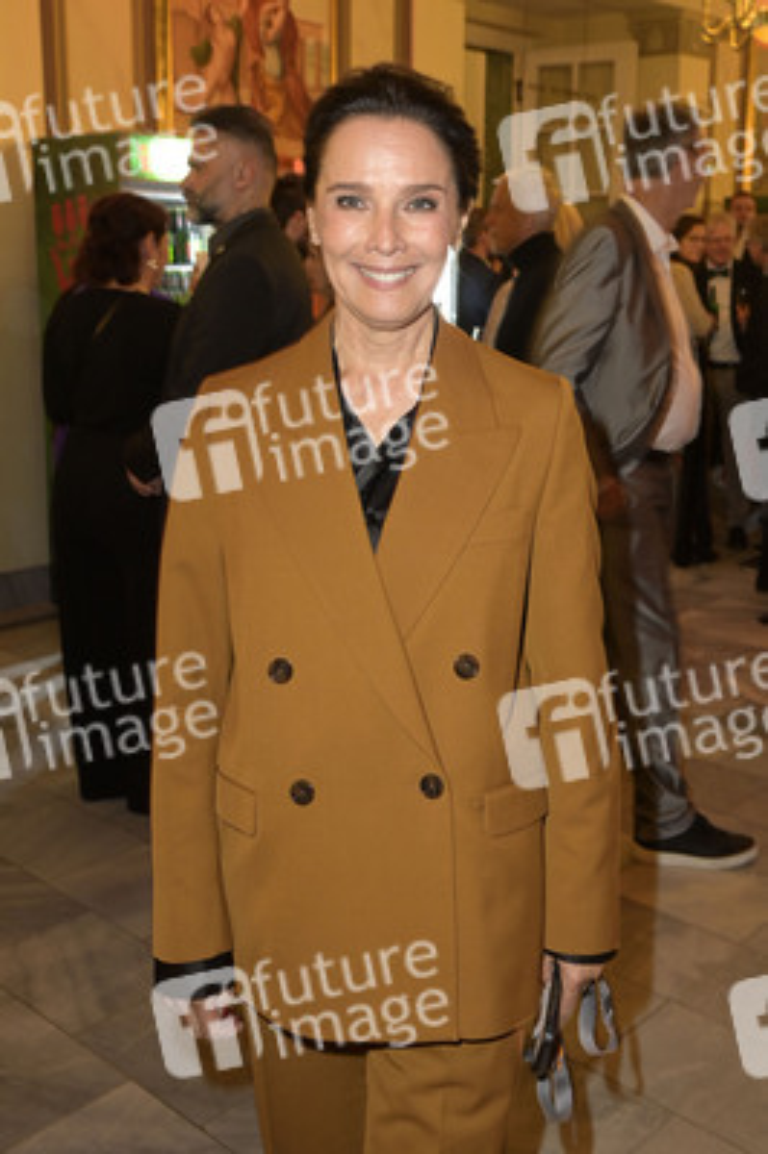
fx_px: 1090
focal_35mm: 34
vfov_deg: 55.8
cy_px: 577
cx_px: 384
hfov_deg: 38.8
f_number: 5.6
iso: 2000
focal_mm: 34
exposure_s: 1/25
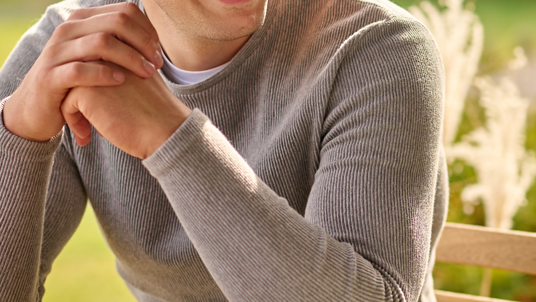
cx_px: 436
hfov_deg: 13.1
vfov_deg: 7.4
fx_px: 2331
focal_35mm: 164
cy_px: 74
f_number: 2.8
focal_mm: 85
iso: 200
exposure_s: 1/1000
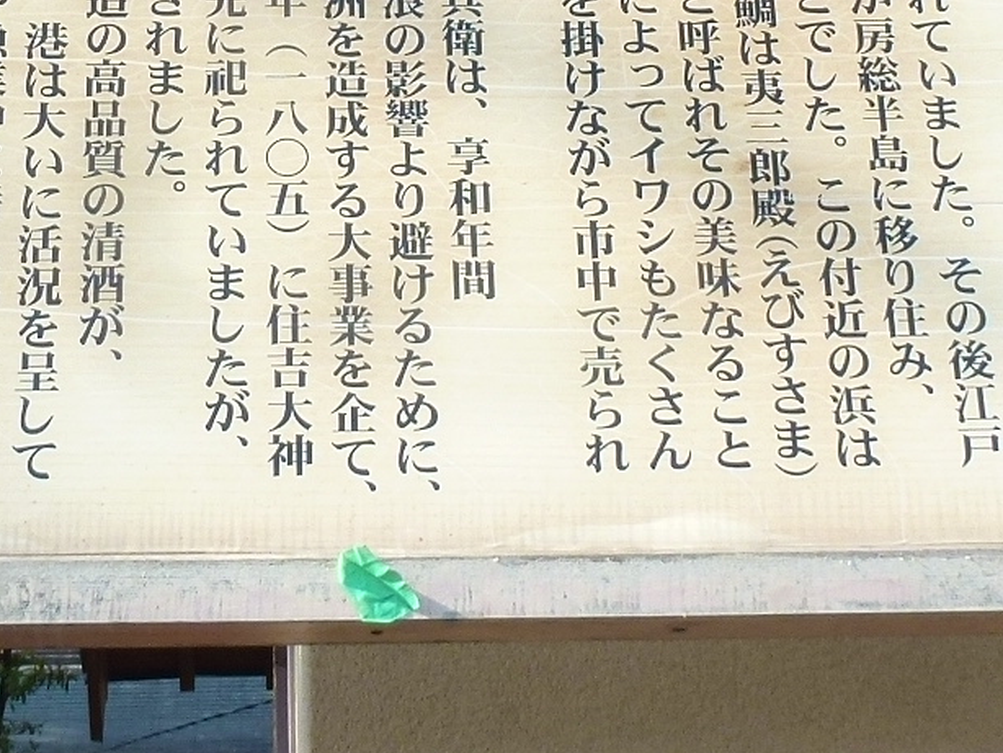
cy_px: 0
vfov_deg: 14.6
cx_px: 408
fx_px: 2899
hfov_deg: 19.6
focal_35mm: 100
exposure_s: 1/200
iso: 100
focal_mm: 5.4
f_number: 4
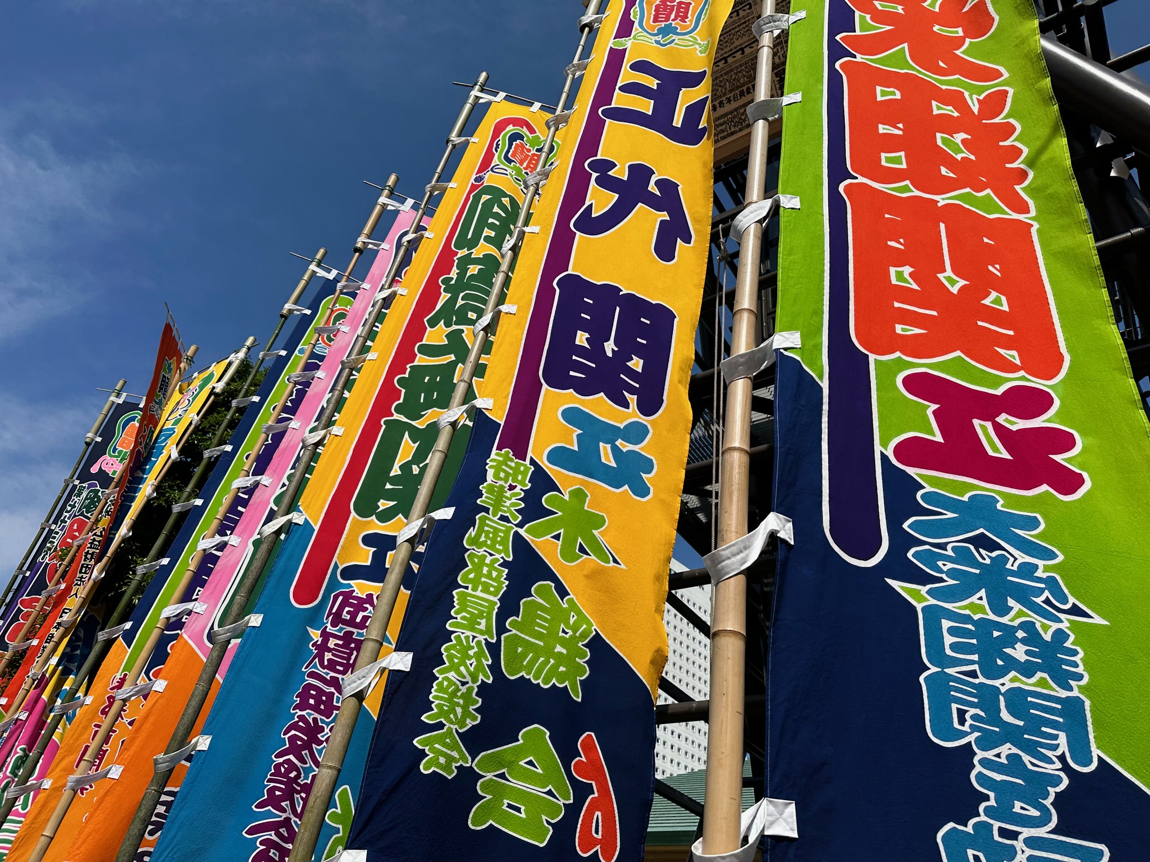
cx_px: 575
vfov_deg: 56.8
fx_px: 797
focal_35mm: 24
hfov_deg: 71.6
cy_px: 431
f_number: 1.78
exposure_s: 1/7576
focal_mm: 6.86
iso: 80
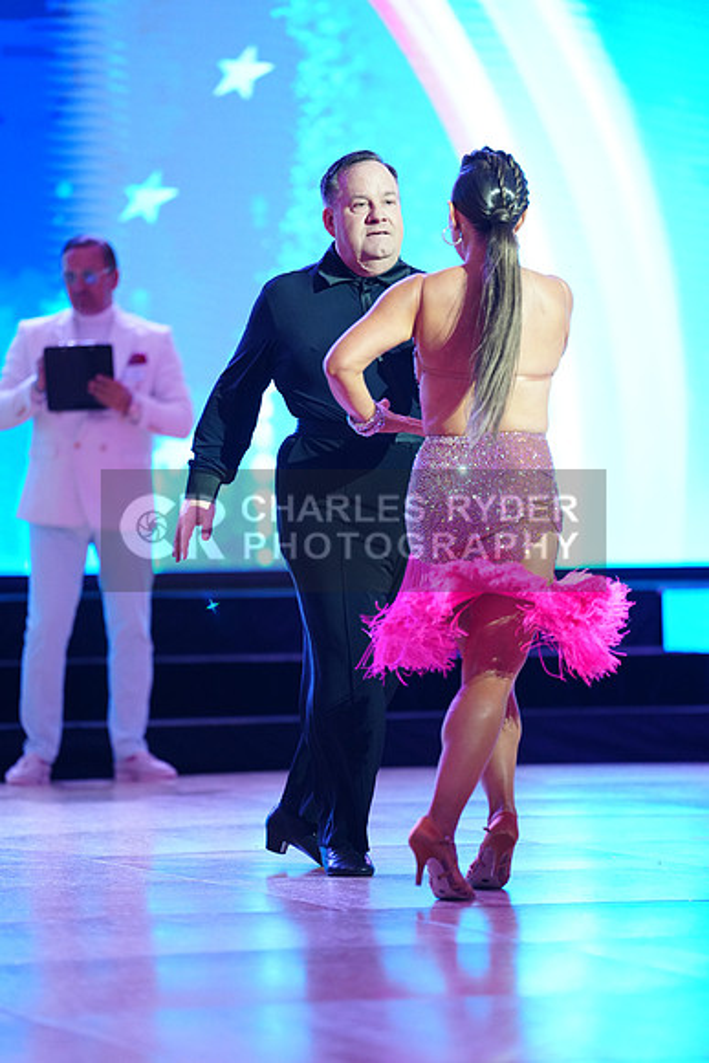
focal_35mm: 191
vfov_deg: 10.8
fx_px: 5639
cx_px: 354
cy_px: 532
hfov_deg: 7.2
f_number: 2.8
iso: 2000
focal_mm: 191
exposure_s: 1/400
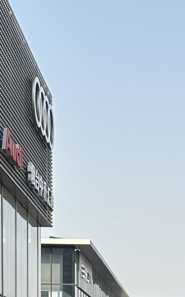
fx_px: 864
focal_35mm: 107
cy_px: 403
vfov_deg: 18.0
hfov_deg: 12.1
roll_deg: -1.1
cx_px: 168
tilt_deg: -0.6
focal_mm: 6.86
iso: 80
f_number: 1.78
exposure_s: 1/2410
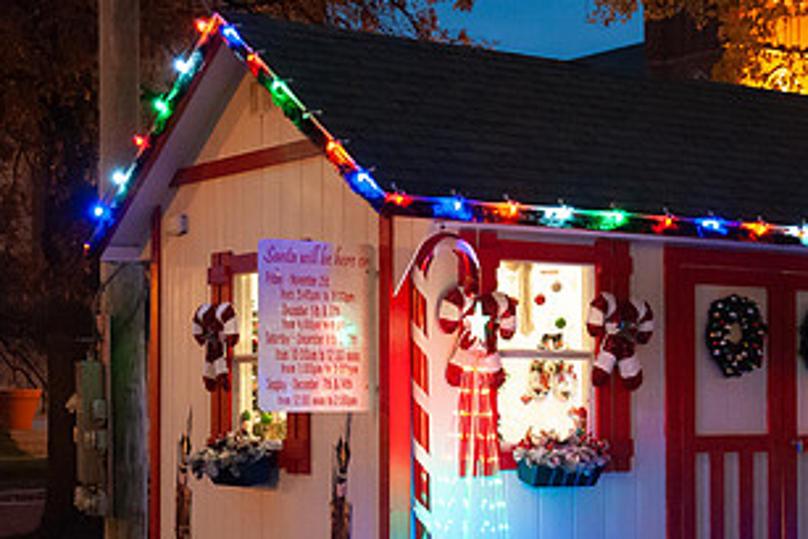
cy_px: 358
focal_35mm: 83
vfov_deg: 16.4
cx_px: 500
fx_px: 1864
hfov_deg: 24.4
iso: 6400
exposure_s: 1/125
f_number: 2.8
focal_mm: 44
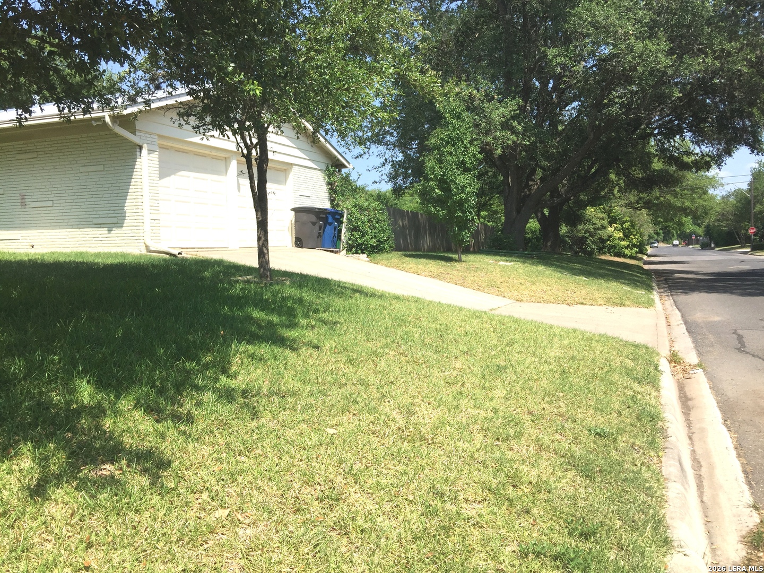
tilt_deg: -4.6
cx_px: 382
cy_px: 286
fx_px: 640
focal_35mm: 29
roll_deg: +0.4
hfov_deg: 61.7
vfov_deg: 48.2
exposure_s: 1/1721
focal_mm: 4.15
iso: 32
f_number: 2.2
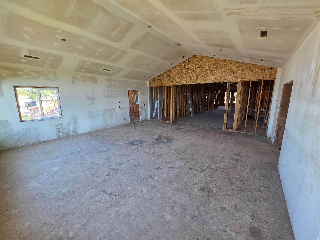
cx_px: 160
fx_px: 120
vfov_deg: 89.9
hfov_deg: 106.2
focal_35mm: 13
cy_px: 120
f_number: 1.9
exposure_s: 1/120
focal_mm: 2.2
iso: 50
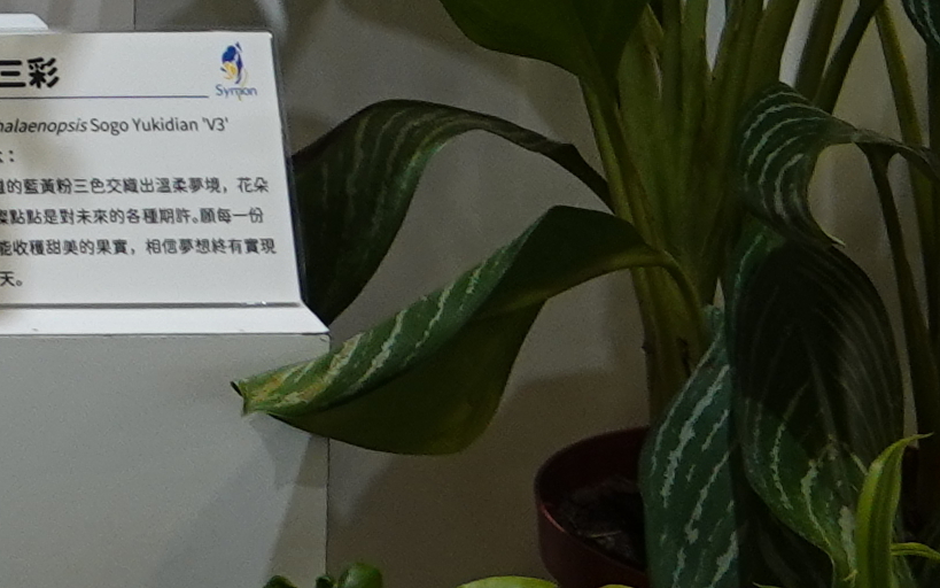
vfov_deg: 5.0
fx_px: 6277
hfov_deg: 7.4
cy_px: -1478
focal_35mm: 245
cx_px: -1996
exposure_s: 1/40
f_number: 3.2
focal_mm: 13.31
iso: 200
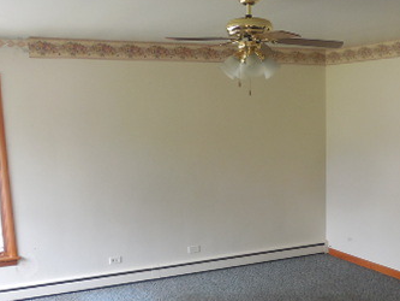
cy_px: 242
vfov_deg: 28.5
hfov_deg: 37.8
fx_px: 578
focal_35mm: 50
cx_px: 264
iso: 125
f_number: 3.5
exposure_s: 1/60
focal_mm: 4.6
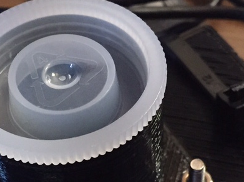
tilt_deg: -53.8
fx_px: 669
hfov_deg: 20.6
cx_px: 104
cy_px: 194
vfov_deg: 15.2
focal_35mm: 95
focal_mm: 4.15
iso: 320
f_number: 2.2
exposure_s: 1/15
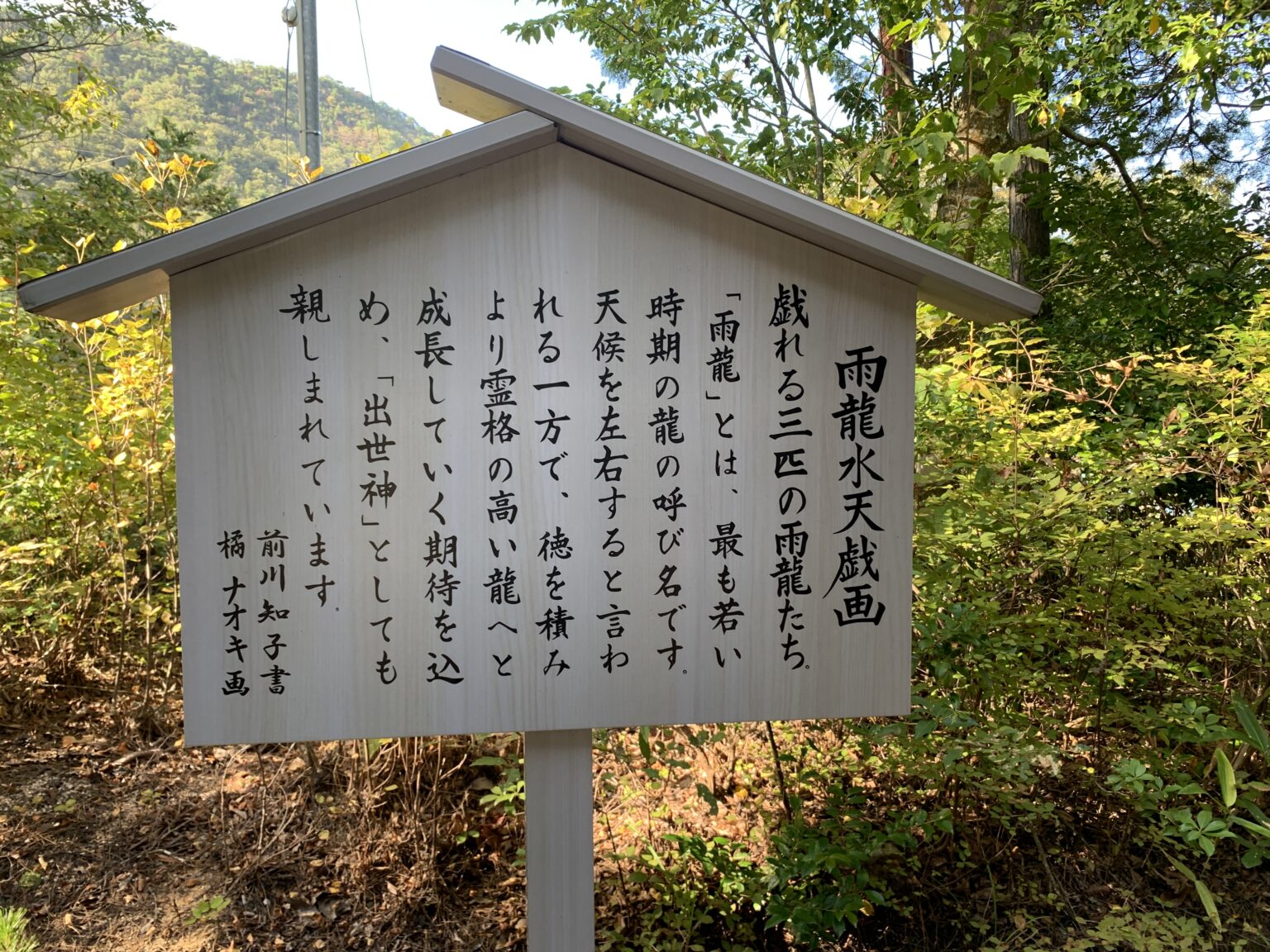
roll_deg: +2.1
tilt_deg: -4.4
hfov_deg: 67.3
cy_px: 476
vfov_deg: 53.1
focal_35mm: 26
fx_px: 954
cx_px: 635
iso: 40
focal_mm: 4.25
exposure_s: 1/122
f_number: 1.8
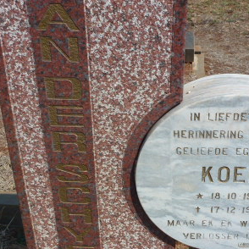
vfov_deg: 33.9
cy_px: 149
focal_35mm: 50
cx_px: 158
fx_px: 407
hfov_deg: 33.8
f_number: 4
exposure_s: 1/1300
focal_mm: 4.7
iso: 100
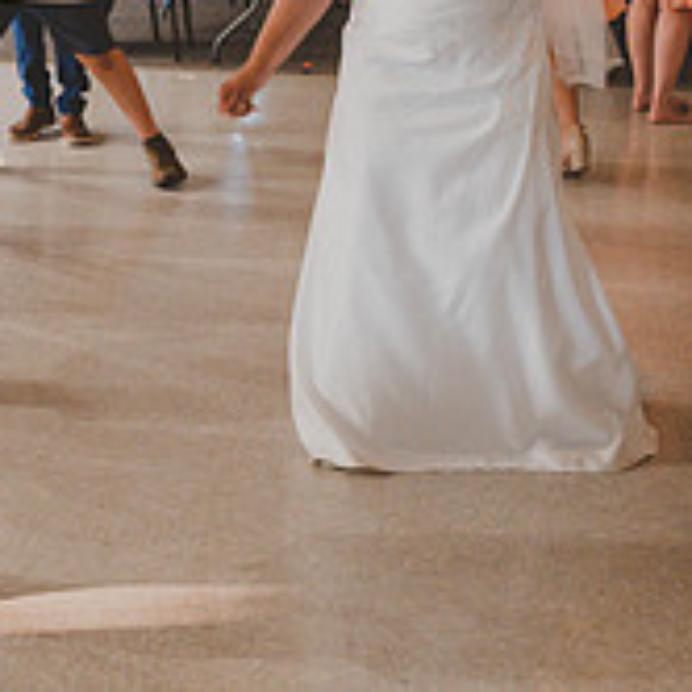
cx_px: 247
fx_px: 1787
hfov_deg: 21.9
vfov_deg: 21.2
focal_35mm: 79
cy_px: 6
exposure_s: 1/80
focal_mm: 24
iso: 3200
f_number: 2.8
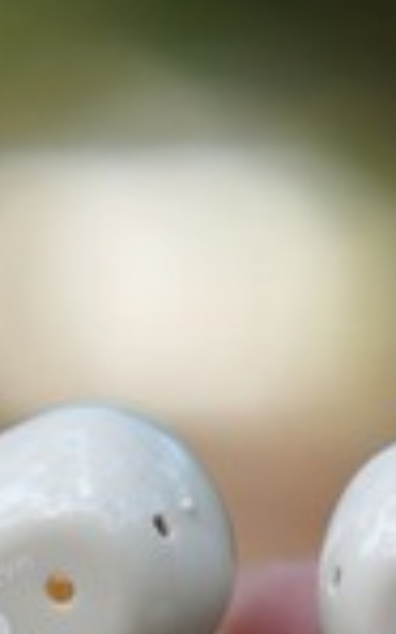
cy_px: 687
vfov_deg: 7.5
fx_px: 4805
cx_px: 311
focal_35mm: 278
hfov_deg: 4.7
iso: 125
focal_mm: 42.3
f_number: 3.2
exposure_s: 1/500
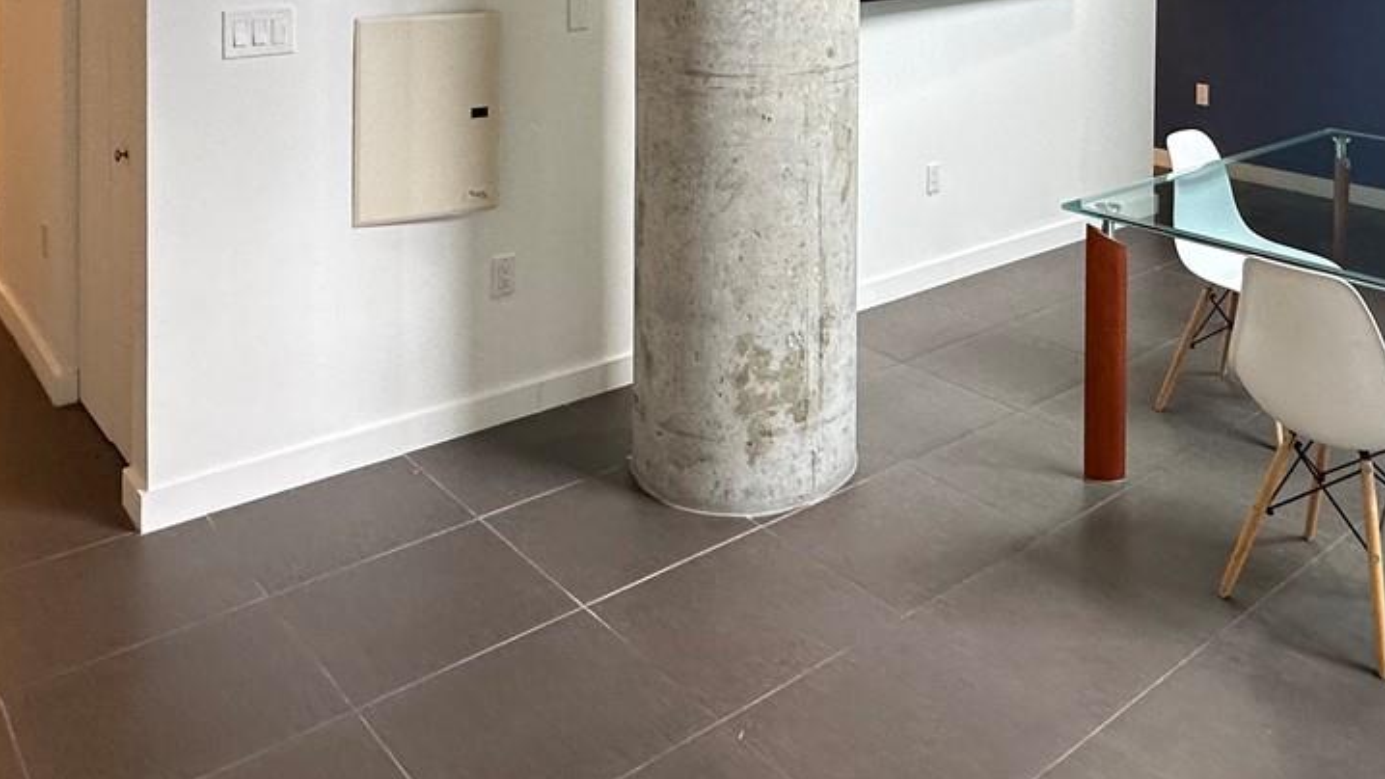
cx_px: 855
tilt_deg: -1.6
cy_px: -96
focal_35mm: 34
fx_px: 1249
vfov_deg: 30.6
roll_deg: -1.2
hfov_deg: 57.4
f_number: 2.2
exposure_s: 1/120
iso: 200
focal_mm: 2.22
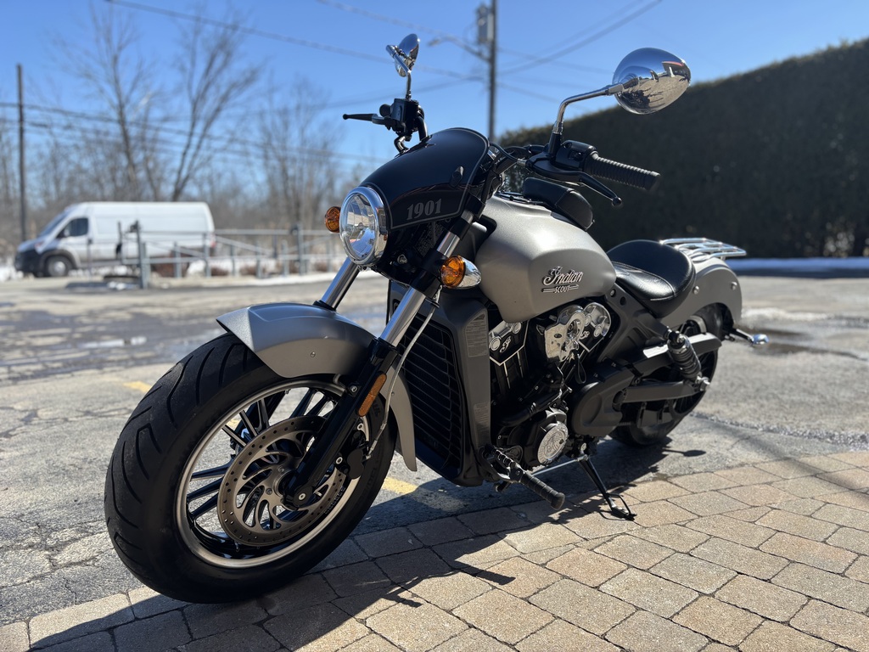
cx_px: 434
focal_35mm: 26
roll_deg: +1.7
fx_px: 653
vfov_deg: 53.1
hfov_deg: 67.3
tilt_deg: -7.6
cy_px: 326
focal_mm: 5.96
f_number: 1.6
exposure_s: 1/2062
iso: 50
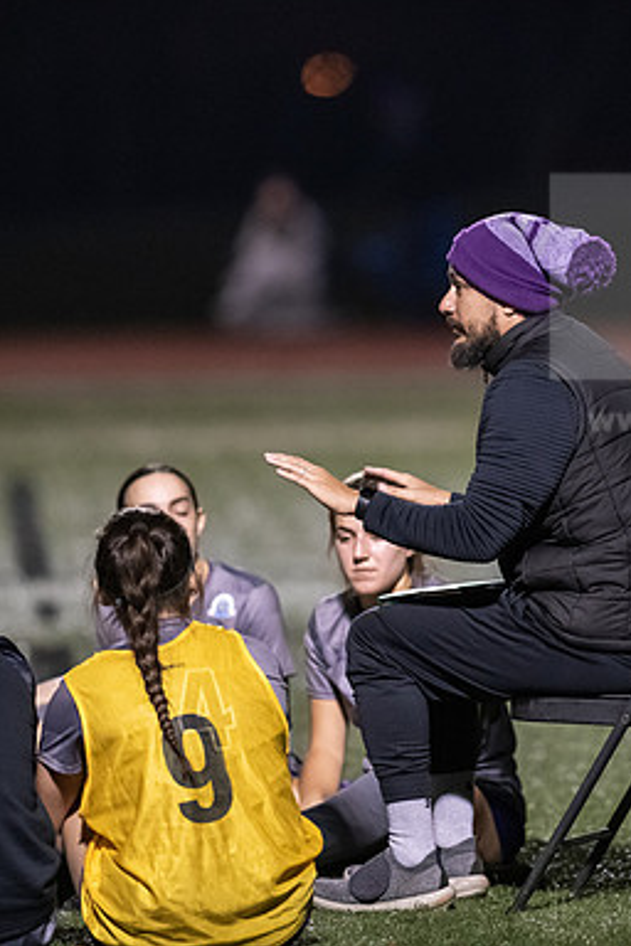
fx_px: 11909
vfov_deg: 4.6
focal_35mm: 453
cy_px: 472
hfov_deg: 3.0
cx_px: 476
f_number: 2.8
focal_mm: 300
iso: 8000
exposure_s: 1/1000
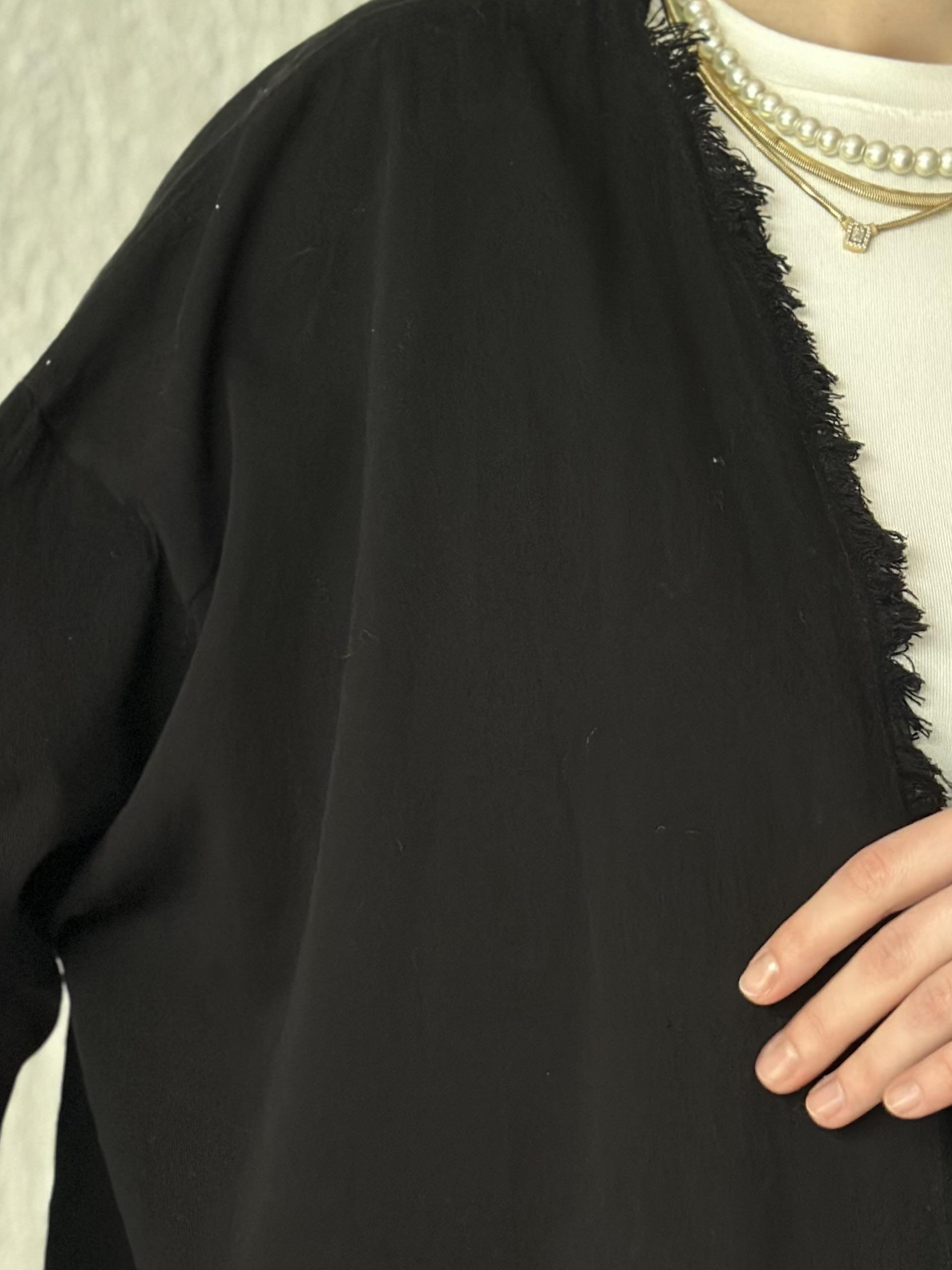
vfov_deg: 22.1
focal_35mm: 87
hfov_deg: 17.0
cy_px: 1068
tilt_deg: -5.3
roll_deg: -2.8
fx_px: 3191
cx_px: 386
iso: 640
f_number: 1.78
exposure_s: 1/40
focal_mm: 6.86
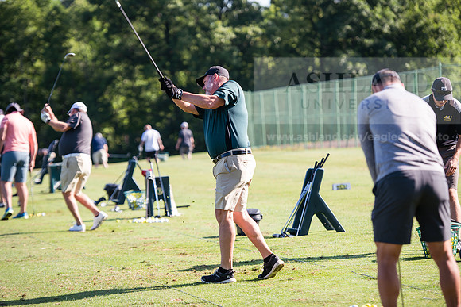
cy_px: 154
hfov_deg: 15.8
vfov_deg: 10.6
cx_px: 230
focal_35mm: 130
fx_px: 1665
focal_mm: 130
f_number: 3.2
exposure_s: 1/500
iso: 100
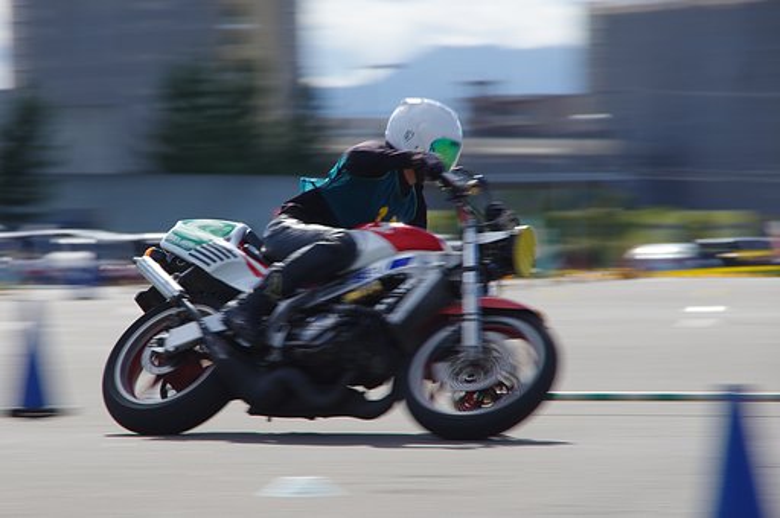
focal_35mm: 150
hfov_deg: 13.7
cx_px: 390
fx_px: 3246
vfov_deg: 9.1
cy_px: 259
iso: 160
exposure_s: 1/30
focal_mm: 100
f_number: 6.3
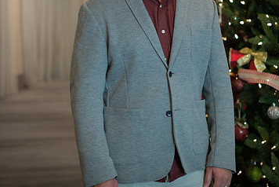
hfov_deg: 23.3
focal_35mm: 87
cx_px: 171
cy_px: 35
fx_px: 675
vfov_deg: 15.6
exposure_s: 1/320
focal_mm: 50
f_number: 1.8
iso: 1250
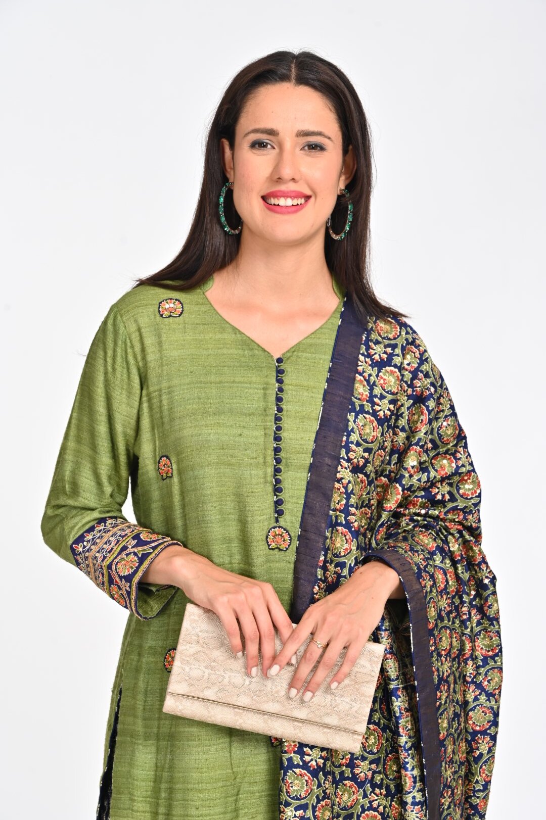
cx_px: 273
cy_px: 410
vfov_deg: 28.9
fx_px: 1594
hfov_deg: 19.4
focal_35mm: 70
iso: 320
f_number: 8
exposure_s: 1/160
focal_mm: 70
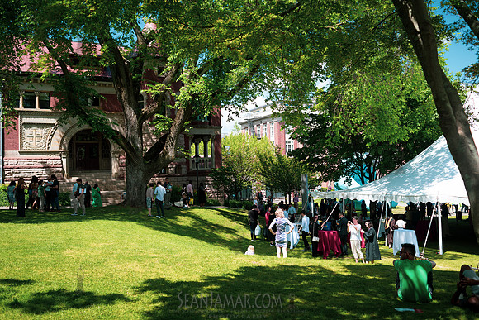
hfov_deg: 54.4
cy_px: 160
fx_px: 466
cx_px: 240
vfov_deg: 37.9
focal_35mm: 35
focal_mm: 35
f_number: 4.5
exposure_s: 1/800
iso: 160
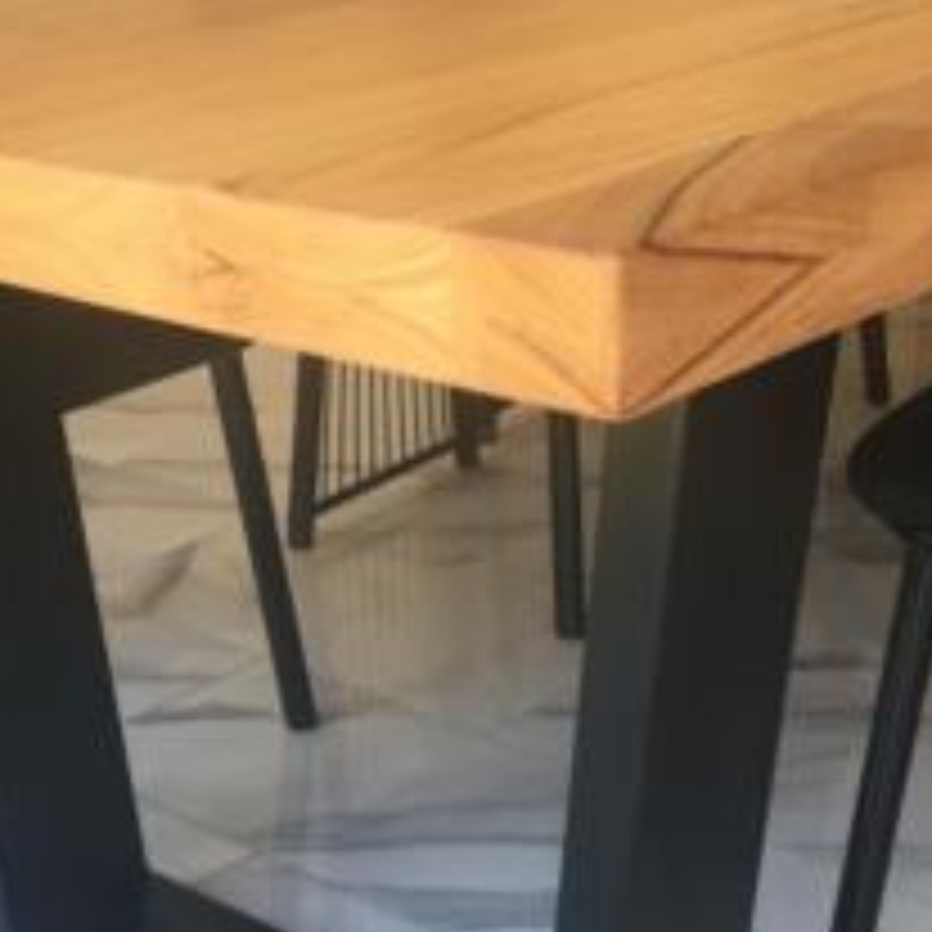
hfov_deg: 27.7
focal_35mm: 62
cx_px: 387
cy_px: 547
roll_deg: +2.9
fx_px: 1889
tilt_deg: -20.5
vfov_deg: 27.7
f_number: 2.2
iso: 25
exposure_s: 1/33
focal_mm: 4.15
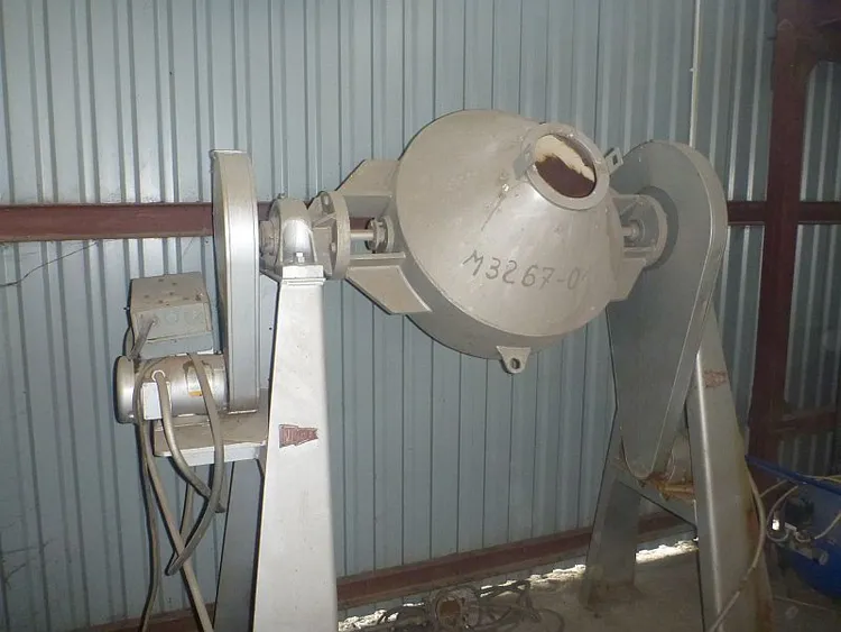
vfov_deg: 49.8
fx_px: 680
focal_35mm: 28
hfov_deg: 63.4
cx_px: 420
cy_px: 316
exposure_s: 1/60
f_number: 3.3
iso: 400
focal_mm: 4.9
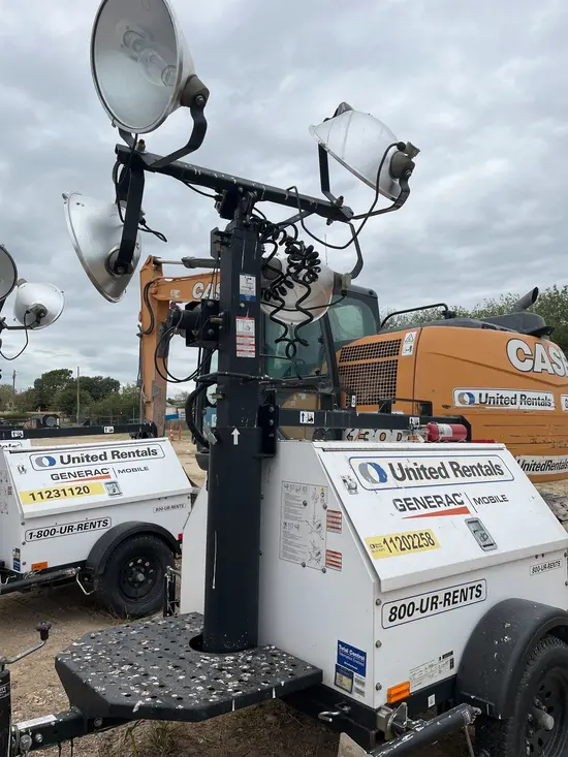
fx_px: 569
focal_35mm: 26
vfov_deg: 67.3
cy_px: 378
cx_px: 284
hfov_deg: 53.1
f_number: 1.6
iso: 50
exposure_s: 1/4149
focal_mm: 5.1
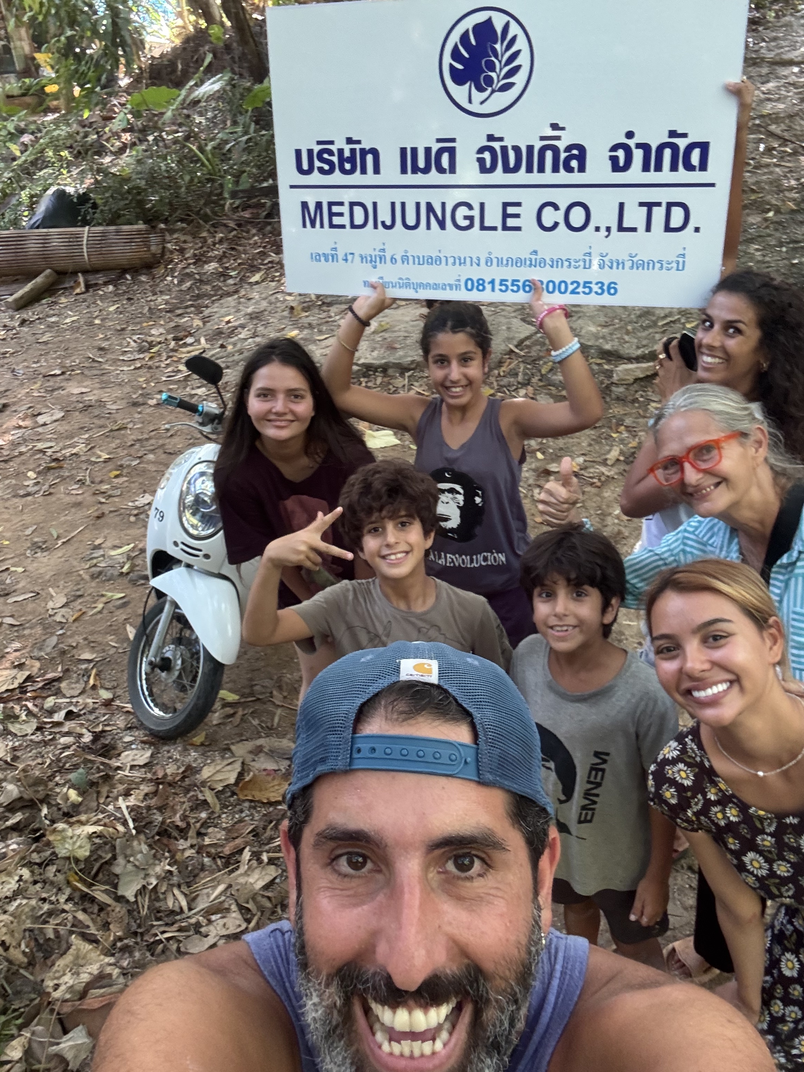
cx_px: 402
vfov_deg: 60.0
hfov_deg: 46.8
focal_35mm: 30
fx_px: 929
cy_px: 536
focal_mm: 2.69
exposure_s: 1/60
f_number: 1.9
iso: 250
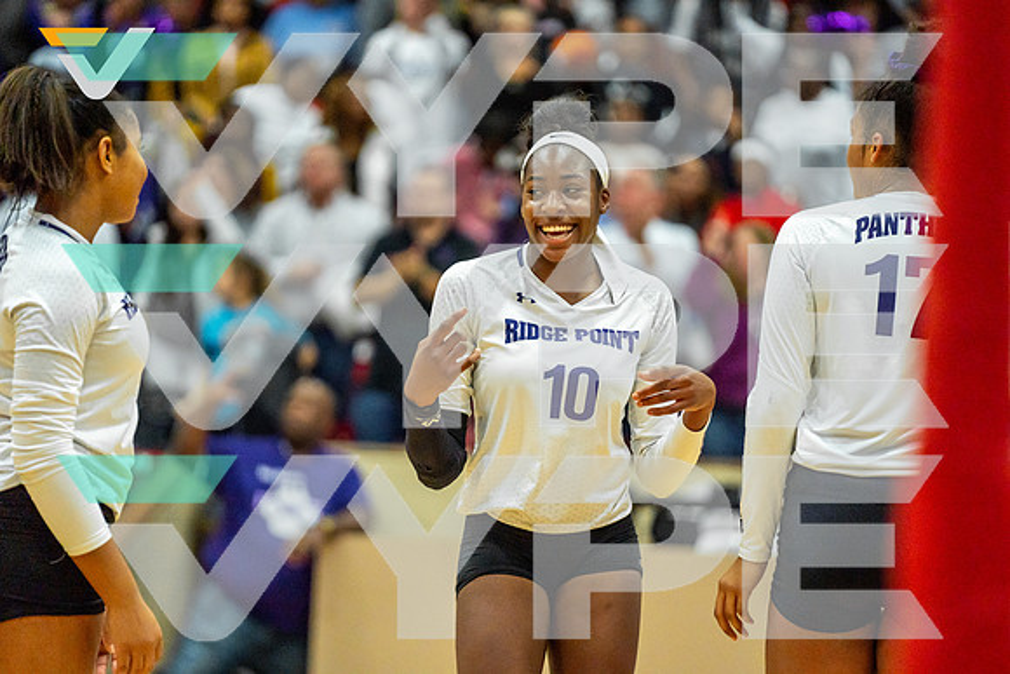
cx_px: 505
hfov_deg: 10.3
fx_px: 5612
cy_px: 337
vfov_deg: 6.9
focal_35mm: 200
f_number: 2.8
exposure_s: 1/1250
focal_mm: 200
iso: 2000
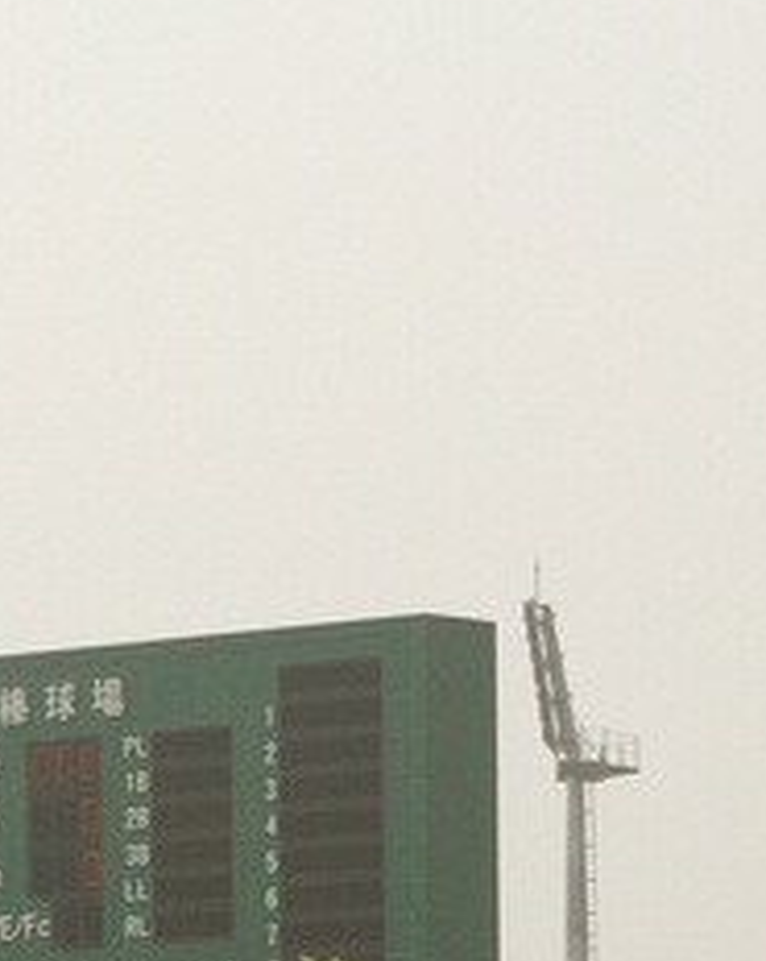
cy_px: 947
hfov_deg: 4.9
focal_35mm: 311
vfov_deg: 6.2
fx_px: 8831
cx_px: -161
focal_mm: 50
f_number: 9
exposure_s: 1/1000
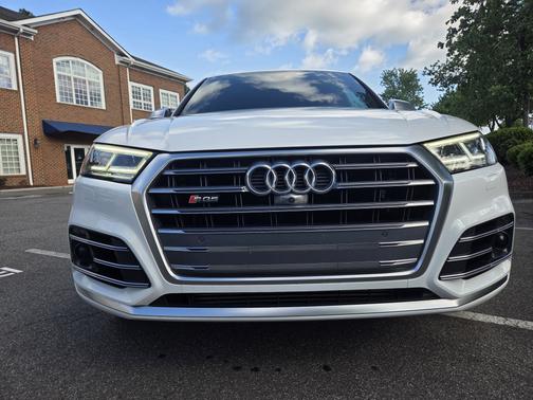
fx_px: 354
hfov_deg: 73.9
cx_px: 266
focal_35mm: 23
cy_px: 200
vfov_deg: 58.9
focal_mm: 5.4
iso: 80
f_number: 1.8
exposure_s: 1/1957
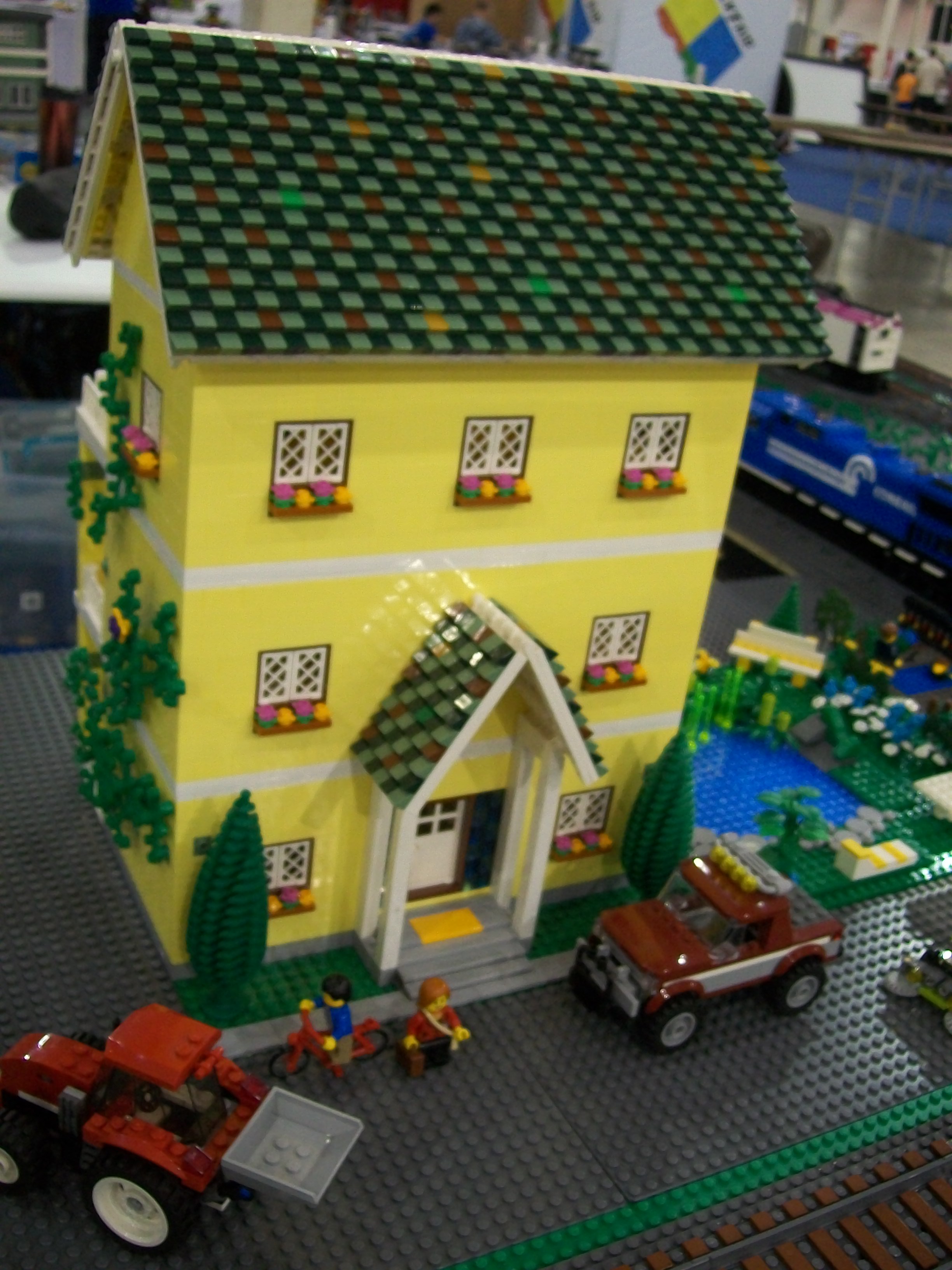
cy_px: 635
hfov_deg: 39.7
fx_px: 1320
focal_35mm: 36
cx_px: 476
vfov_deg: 51.4
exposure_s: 1/30
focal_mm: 6
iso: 160
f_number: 2.7
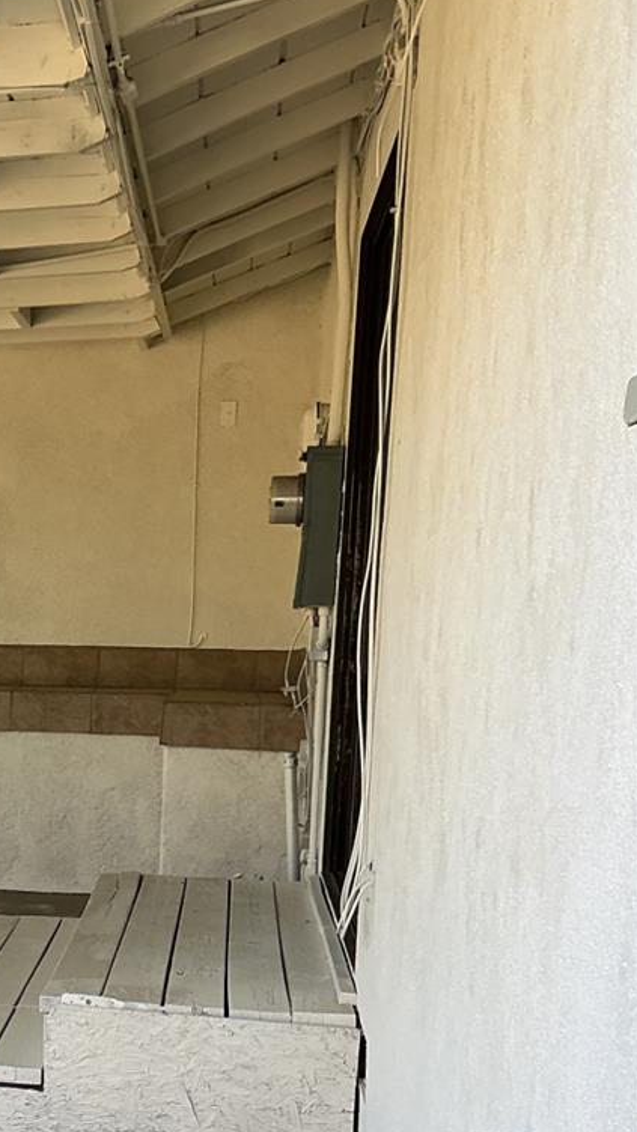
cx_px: -207
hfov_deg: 17.8
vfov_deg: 32.8
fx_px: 1892
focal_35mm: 63
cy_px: 820
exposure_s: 1/286
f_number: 1.8
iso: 25
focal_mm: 3
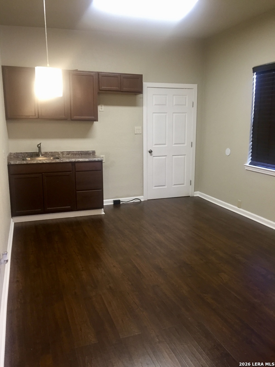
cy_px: 184
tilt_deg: -9.2
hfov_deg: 48.2
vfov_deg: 61.7
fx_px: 307
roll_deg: -1.0
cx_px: 138
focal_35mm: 29
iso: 125
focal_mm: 4.15
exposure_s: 1/30
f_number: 2.2
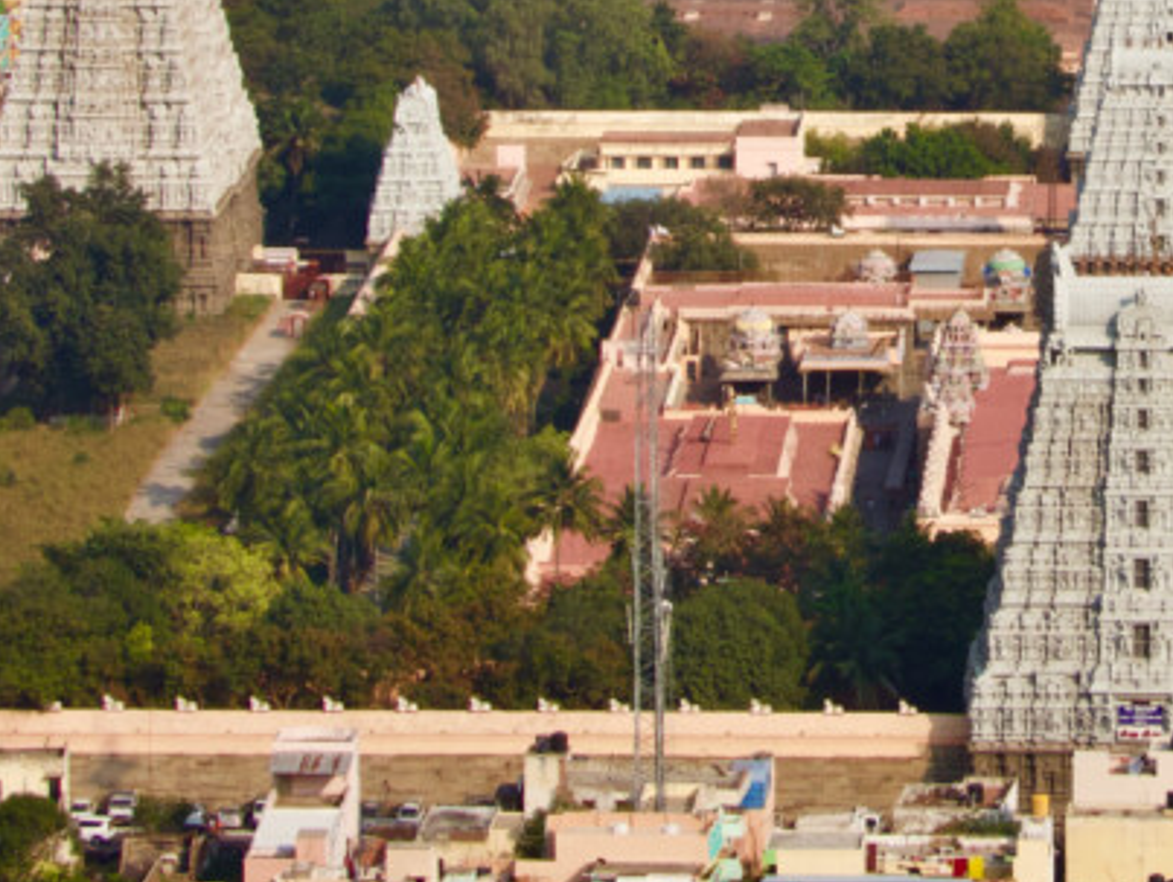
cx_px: 1115
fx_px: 7835
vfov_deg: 6.4
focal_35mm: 231
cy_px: 35
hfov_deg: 8.5
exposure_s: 1/1250
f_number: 3.5
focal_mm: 16.3
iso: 100
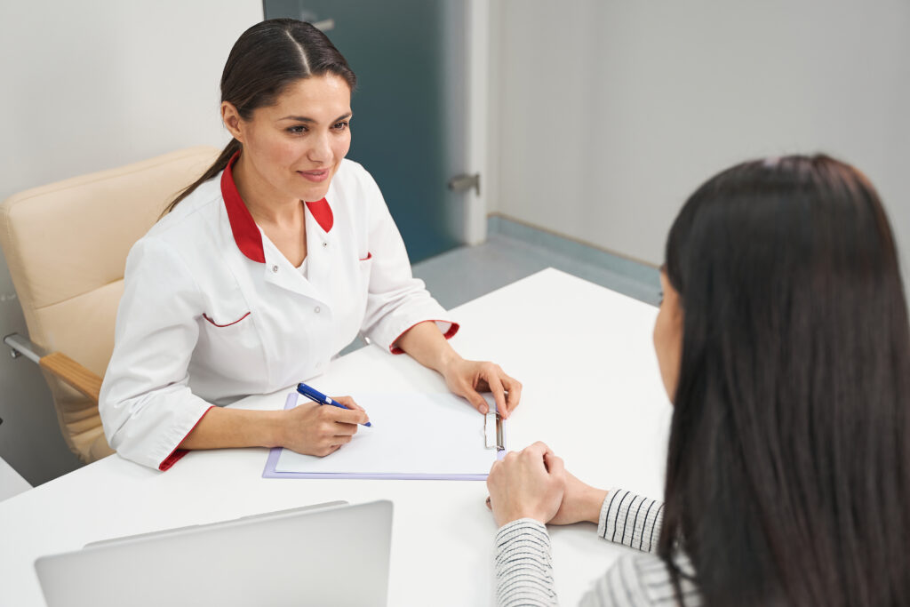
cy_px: 304
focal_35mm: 41
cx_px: 455
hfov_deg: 47.4
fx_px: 1036
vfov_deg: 32.6
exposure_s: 1/100
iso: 250
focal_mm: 41
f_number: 2.8
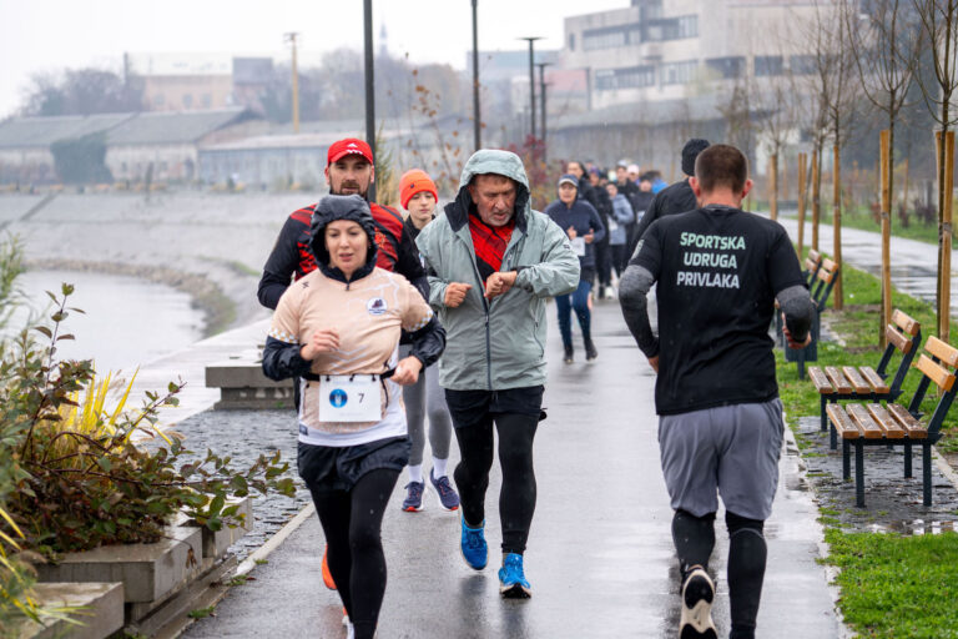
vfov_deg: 10.9
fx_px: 3339
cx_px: 445
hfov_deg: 16.3
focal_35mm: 125
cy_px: 297
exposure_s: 1/500
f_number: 4
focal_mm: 112
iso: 640
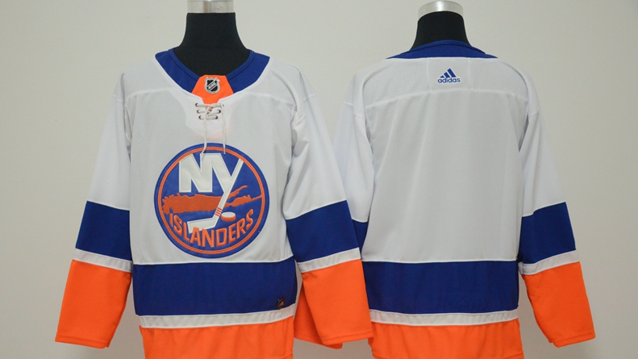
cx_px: 317
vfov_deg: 21.6
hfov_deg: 37.5
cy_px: 188
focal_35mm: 56
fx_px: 939
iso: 4000
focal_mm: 35
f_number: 5
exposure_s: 1/100
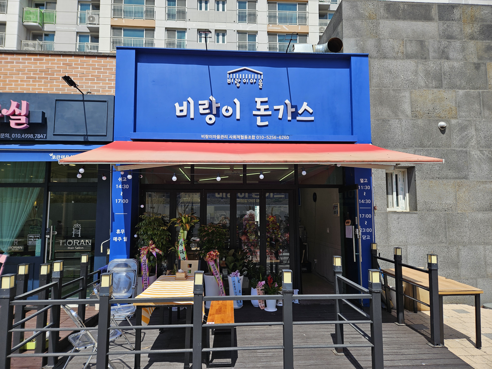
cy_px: 184
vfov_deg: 58.9
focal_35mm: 23
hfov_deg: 73.9
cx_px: 246
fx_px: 327
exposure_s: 1/1732
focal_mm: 5.4
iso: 25
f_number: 1.8
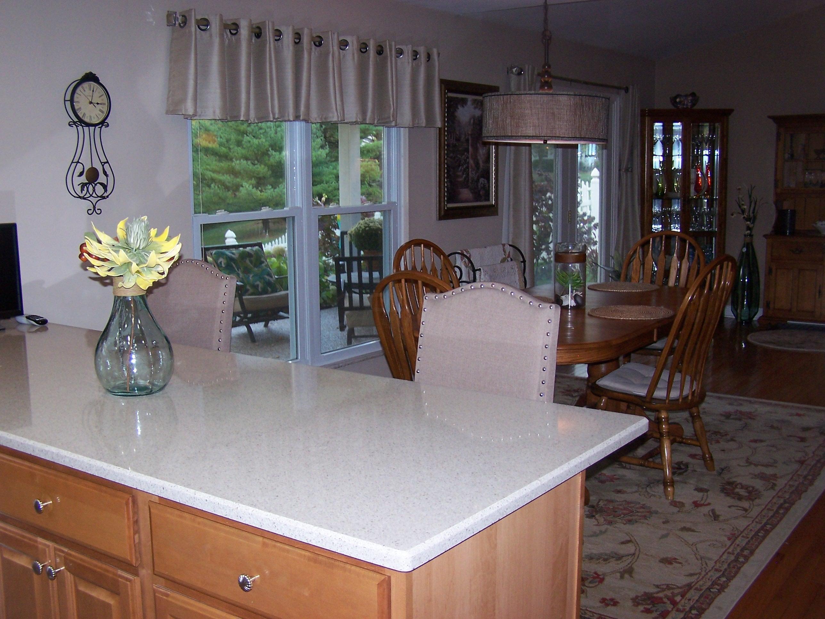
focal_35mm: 38
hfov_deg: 49.0
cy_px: 310
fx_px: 906
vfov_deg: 37.7
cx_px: 412
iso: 140
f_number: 2.8
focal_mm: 6.3
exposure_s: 1/60
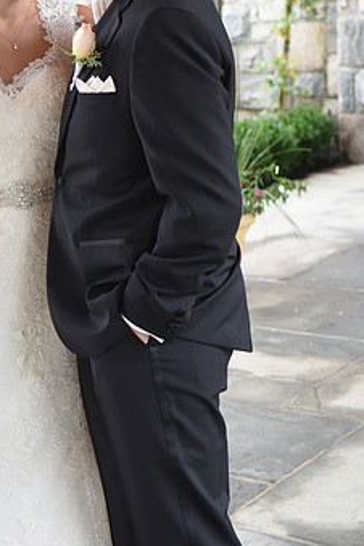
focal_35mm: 94
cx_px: 62
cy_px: 151
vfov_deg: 21.5
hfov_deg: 14.5
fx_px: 1426
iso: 1000
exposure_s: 1/200
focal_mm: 55
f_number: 4.5
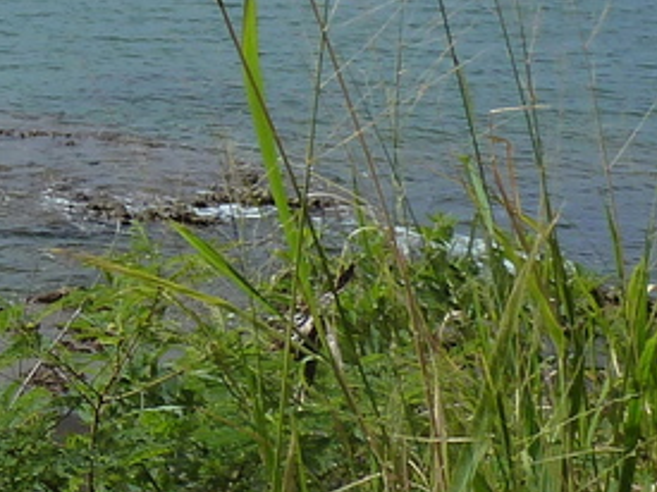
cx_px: -698
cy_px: -2
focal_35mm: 109
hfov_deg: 14.6
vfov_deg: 13.4
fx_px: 2068
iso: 125
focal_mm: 4.1
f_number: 5.6
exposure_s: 1/500
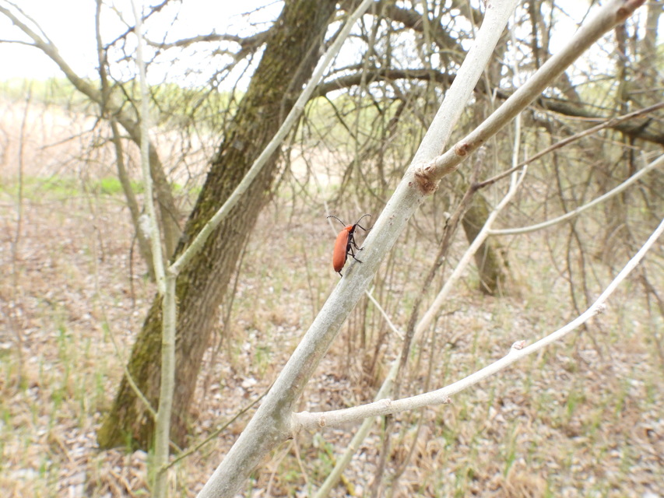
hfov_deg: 71.6
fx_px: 460
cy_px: 249
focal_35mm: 24
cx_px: 332
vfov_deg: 56.8
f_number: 5.6
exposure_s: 1/125
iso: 400
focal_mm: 4.3
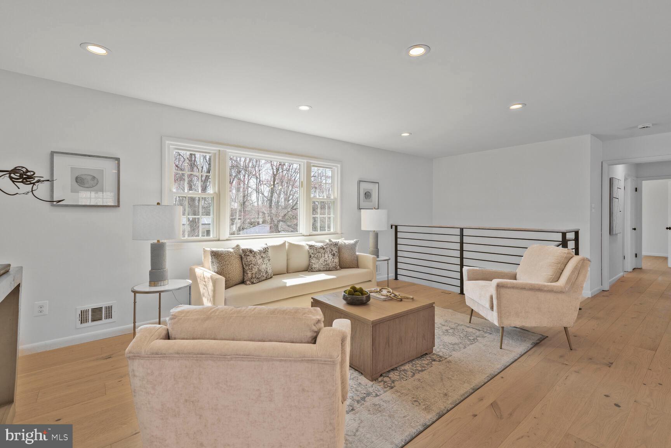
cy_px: 224
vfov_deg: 73.7
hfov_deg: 96.7
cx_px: 336
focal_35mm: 16
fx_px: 298
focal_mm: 16
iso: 200
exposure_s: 1/60
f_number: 8
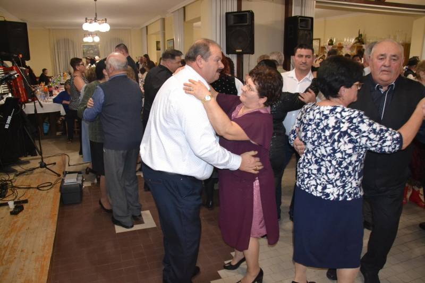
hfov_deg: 67.4
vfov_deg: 47.9
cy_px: 142
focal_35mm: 27
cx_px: 212
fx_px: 319
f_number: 3.5
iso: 2200
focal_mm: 18
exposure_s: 1/60
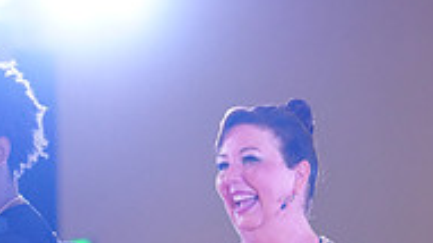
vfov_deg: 3.6
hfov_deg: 6.4
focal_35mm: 338
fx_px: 3877
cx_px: 226
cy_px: 484
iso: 5000
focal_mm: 106
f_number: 2.8
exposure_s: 1/400
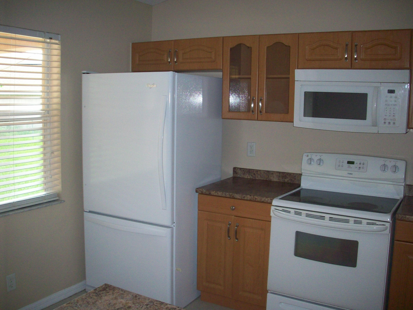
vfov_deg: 38.7
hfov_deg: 50.1
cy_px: 155
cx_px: 206
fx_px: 441
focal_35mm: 37
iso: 160
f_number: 2.8
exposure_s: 1/64
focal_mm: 6.2
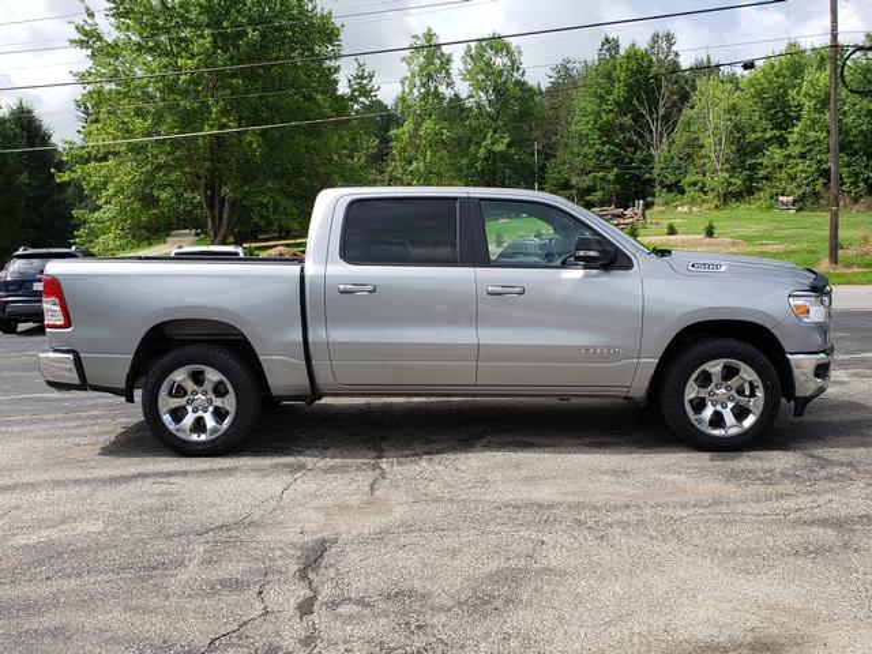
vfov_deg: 53.1
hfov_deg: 67.3
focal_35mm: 26
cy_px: 327
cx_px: 436
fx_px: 655
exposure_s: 1/1024
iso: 50
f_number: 2.4
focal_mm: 4.3
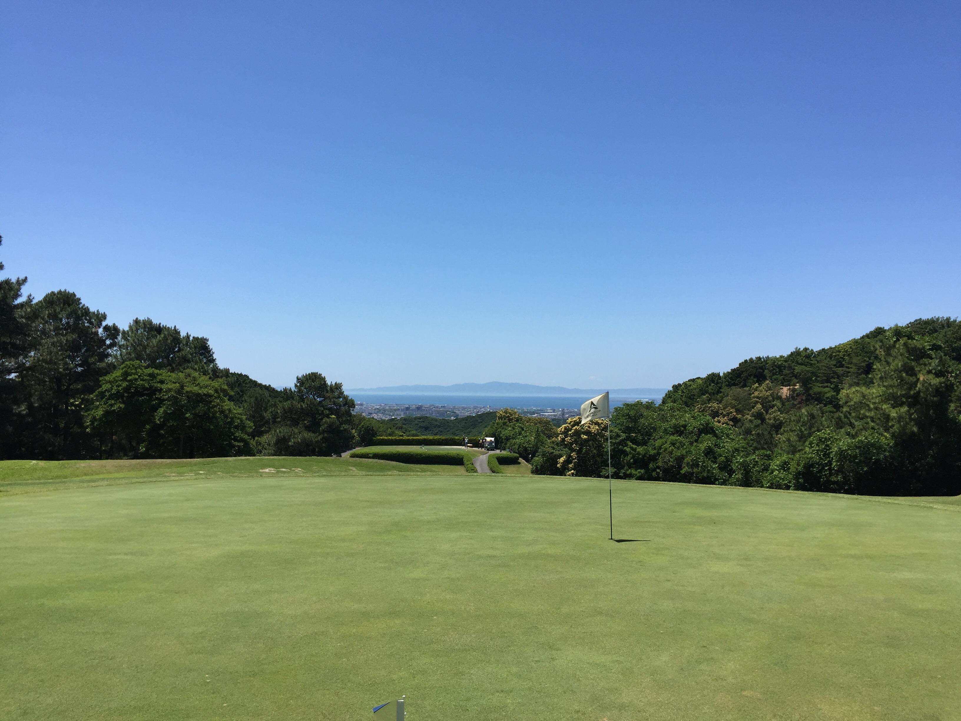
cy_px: 360
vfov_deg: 48.2
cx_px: 480
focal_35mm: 29
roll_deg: -0.5
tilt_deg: +2.0
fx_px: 805
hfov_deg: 61.7
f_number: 2.2
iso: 32
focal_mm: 4.15
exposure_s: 1/2326
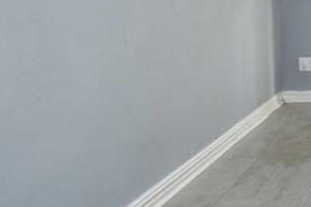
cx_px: 415
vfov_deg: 22.4
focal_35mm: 57
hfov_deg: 28.2
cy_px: -20
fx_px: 492
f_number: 8
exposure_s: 1/30
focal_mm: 12
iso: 320
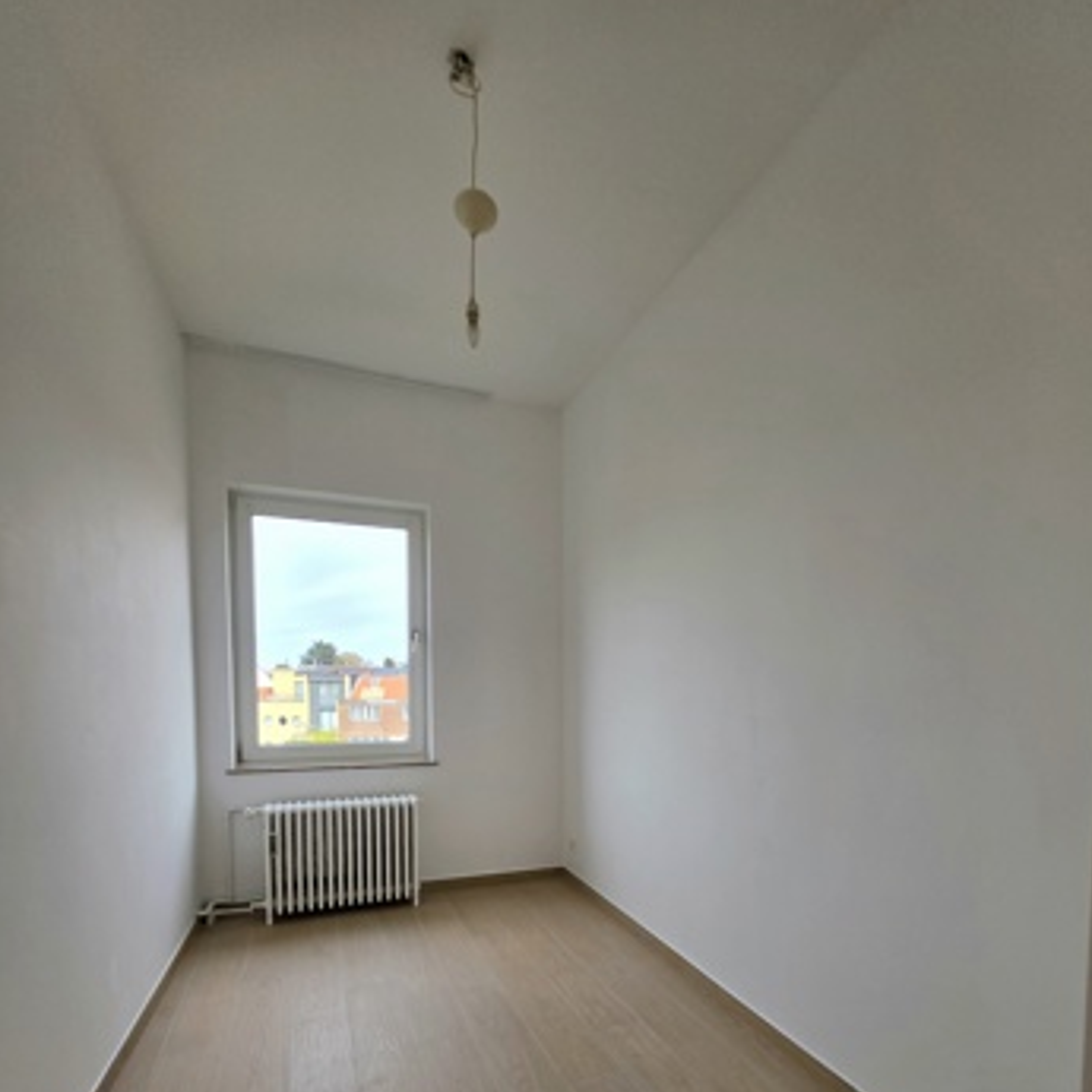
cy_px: 725
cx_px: 563
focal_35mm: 16
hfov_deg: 87.4
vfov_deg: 84.5
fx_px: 571
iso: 32
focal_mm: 2.2
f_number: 1.9
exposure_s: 1/357
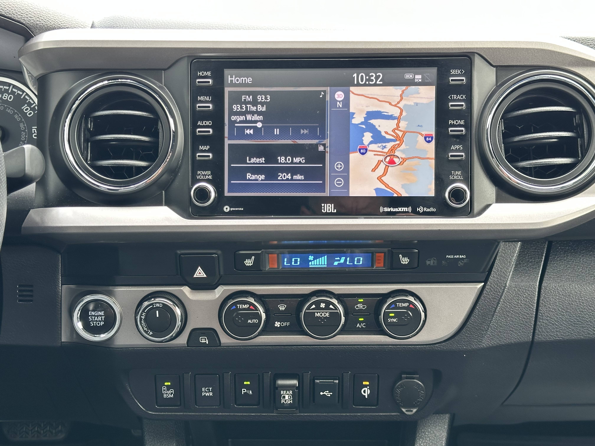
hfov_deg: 39.7
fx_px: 825
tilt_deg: -16.9
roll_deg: +3.4
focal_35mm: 48
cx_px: 298
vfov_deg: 30.3
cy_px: 223
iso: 200
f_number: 1.78
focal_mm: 6.86
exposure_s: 1/60
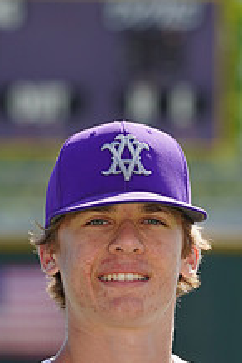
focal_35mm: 694
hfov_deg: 2.0
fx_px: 6997
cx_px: 149
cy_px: 433
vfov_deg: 3.0
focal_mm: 262
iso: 100
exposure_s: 1/250
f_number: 8
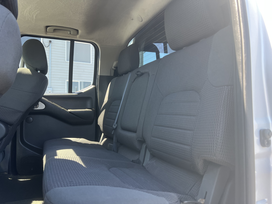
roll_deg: -0.2
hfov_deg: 67.3
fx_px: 204
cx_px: 136
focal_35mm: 26
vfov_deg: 53.1
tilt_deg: -0.1
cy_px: 102
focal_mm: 5.7
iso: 50
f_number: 1.5
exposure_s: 1/121
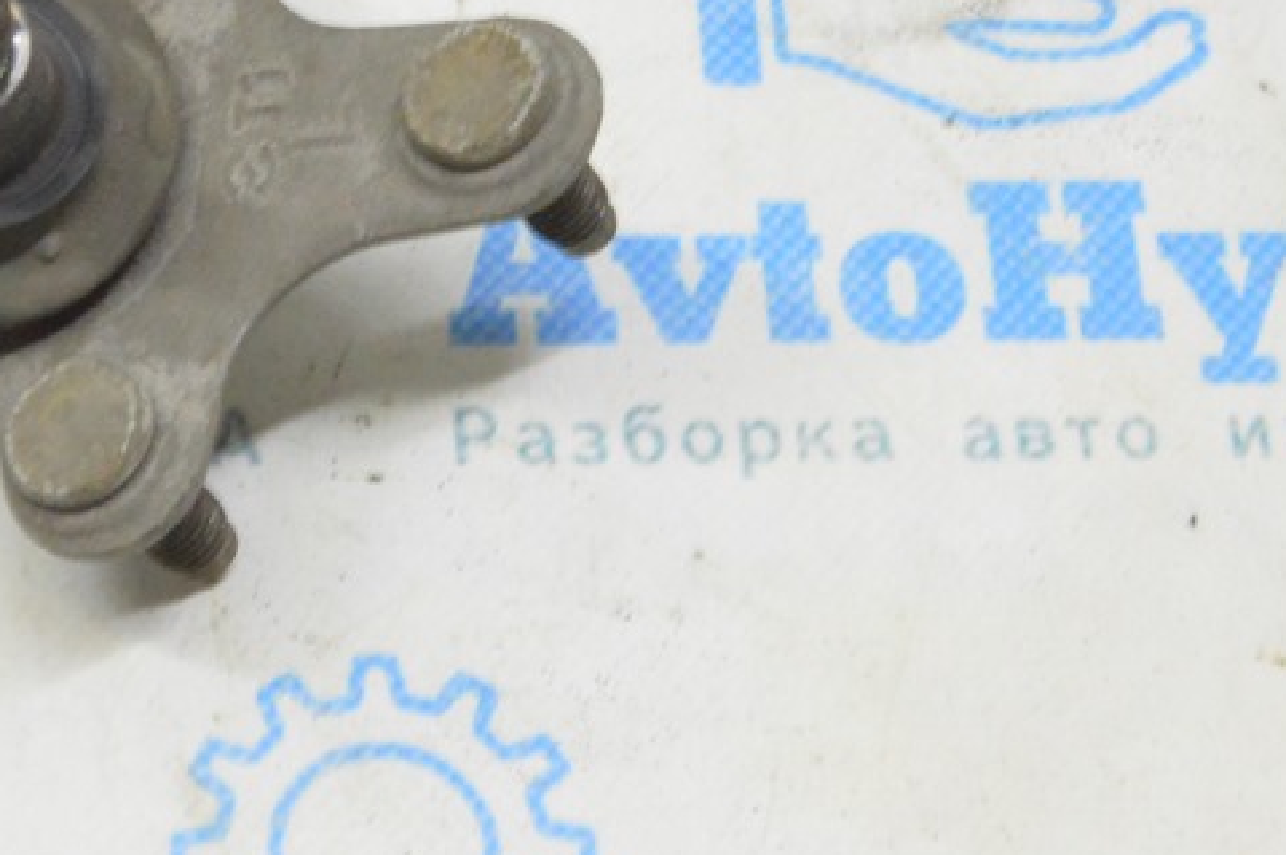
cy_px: 176
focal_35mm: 112
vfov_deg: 12.2
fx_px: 3999
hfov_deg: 18.1
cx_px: 252
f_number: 20
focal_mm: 35
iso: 6400
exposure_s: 1/15
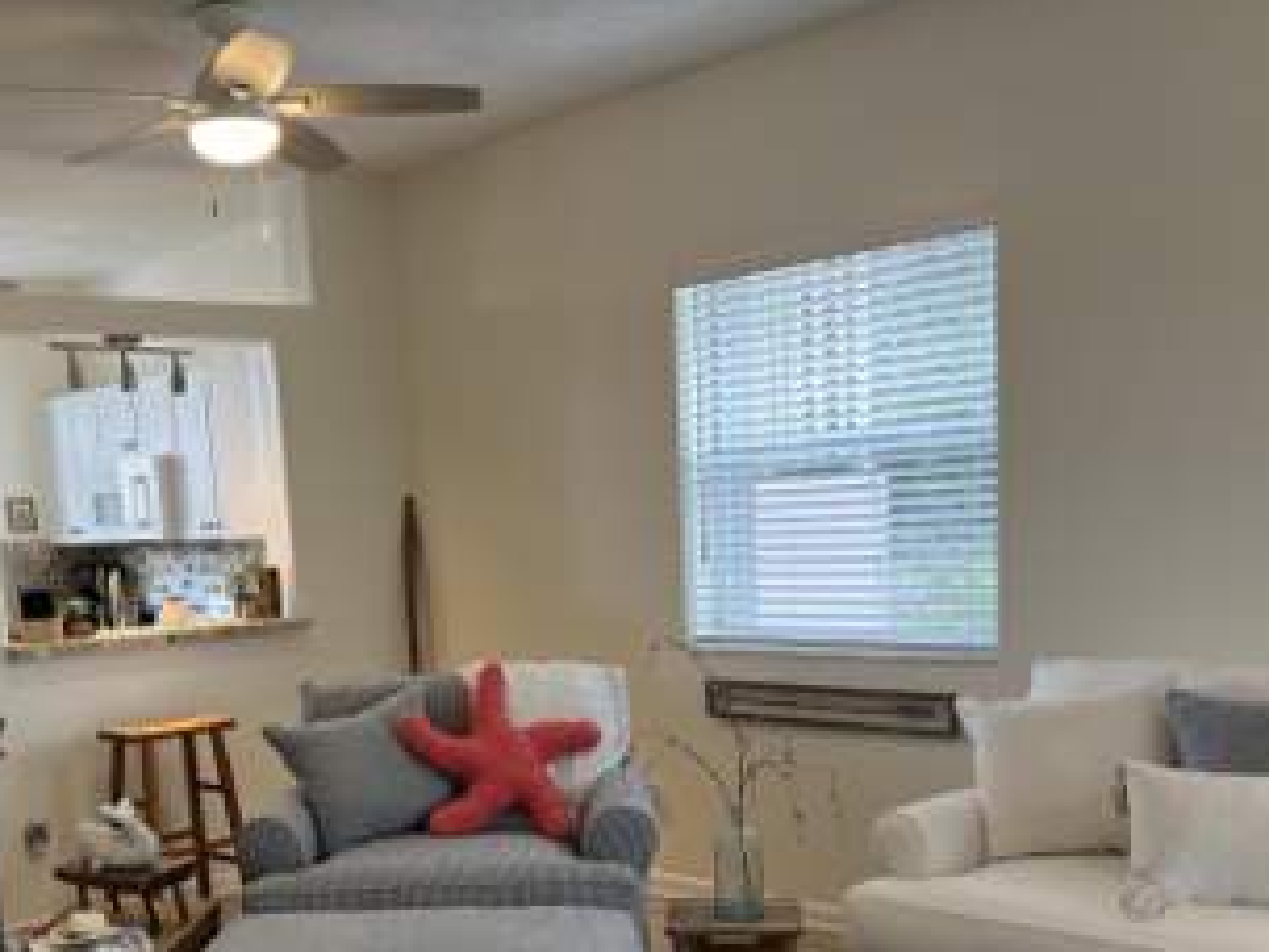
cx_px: 430
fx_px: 1503
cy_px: 735
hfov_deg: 45.1
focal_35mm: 41
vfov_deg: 34.3
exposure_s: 1/60
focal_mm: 5.7
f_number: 1.5
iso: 80
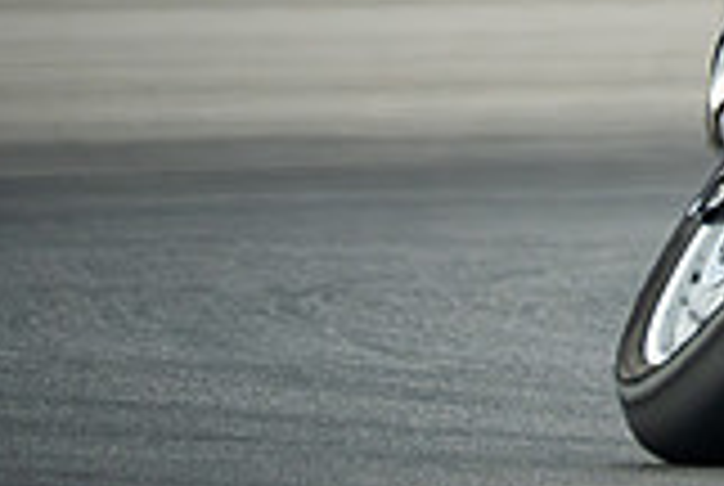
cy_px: -196
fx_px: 43419
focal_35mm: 2155
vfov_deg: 0.6
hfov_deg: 1.0
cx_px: 1142
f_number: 5.6
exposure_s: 1/1600
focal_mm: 400
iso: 2500
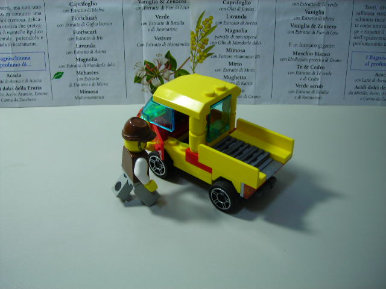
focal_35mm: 38
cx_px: 193
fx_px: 424
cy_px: 144
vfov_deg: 37.7
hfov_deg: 49.0
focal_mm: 6.3
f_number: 3.2
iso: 50
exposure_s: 1/7.1
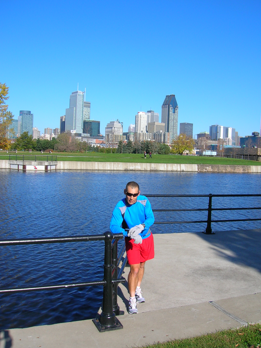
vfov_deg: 54.0
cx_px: 130
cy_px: 174
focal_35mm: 34
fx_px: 342
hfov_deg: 41.7
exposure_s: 1/390
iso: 50
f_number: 4.9
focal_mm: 5.7
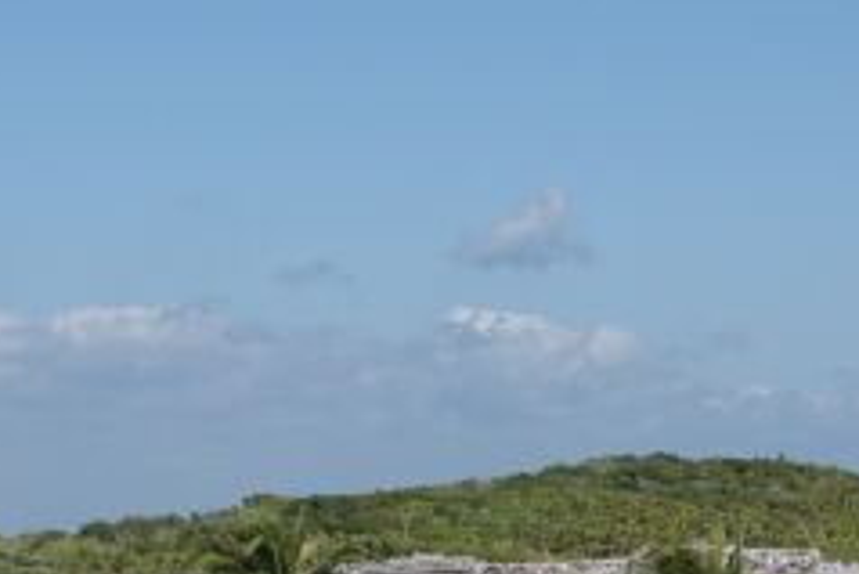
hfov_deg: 13.6
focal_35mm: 151
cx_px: 375
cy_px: 605
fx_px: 3605
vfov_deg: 9.0
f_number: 13
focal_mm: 30
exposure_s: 1/160
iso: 100
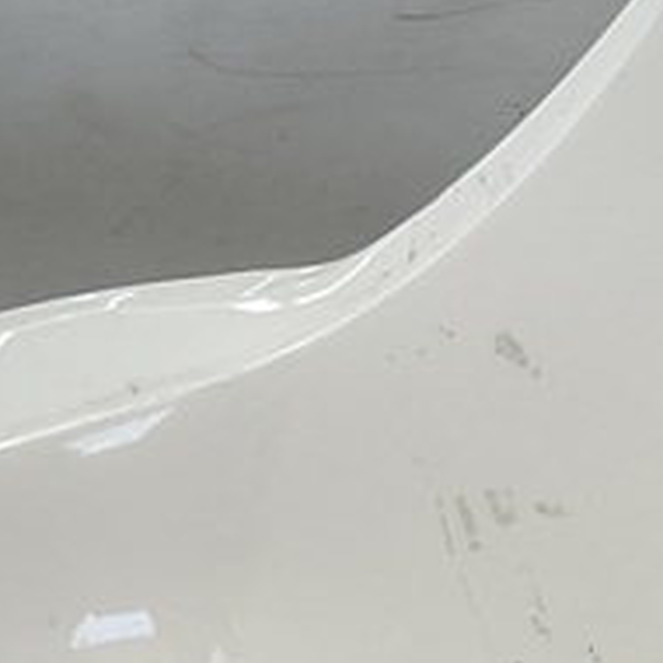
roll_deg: +5.4
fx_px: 2947
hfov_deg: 12.3
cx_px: -286
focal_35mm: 136
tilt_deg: -10.3
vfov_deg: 12.8
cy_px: 492
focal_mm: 3
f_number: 1.8
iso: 16
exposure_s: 1/264
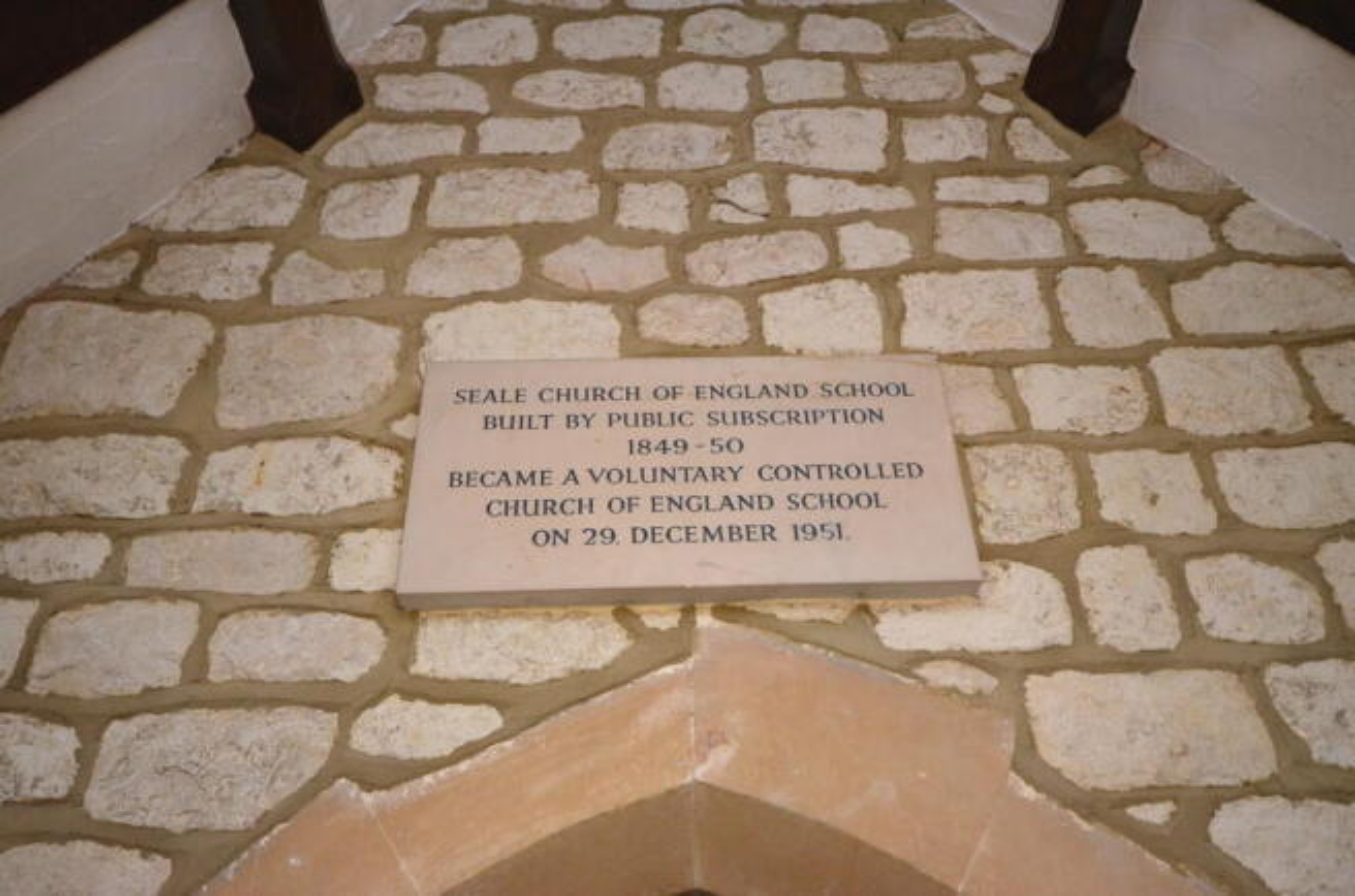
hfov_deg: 62.0
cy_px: 448
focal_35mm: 30
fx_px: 1126
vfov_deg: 43.4
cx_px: 678
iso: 3200
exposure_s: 1/60
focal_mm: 20
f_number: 5.6
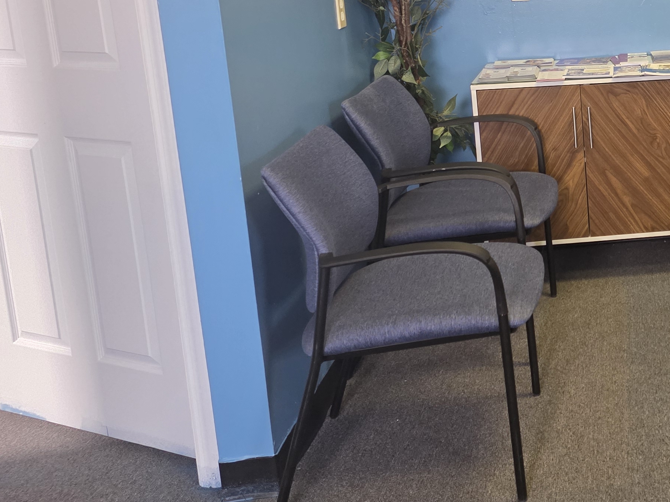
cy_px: 81
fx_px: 987
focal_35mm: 51
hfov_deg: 32.8
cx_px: 740
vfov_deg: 27.8
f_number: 1.7
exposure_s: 1/120
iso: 500
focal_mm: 6.25
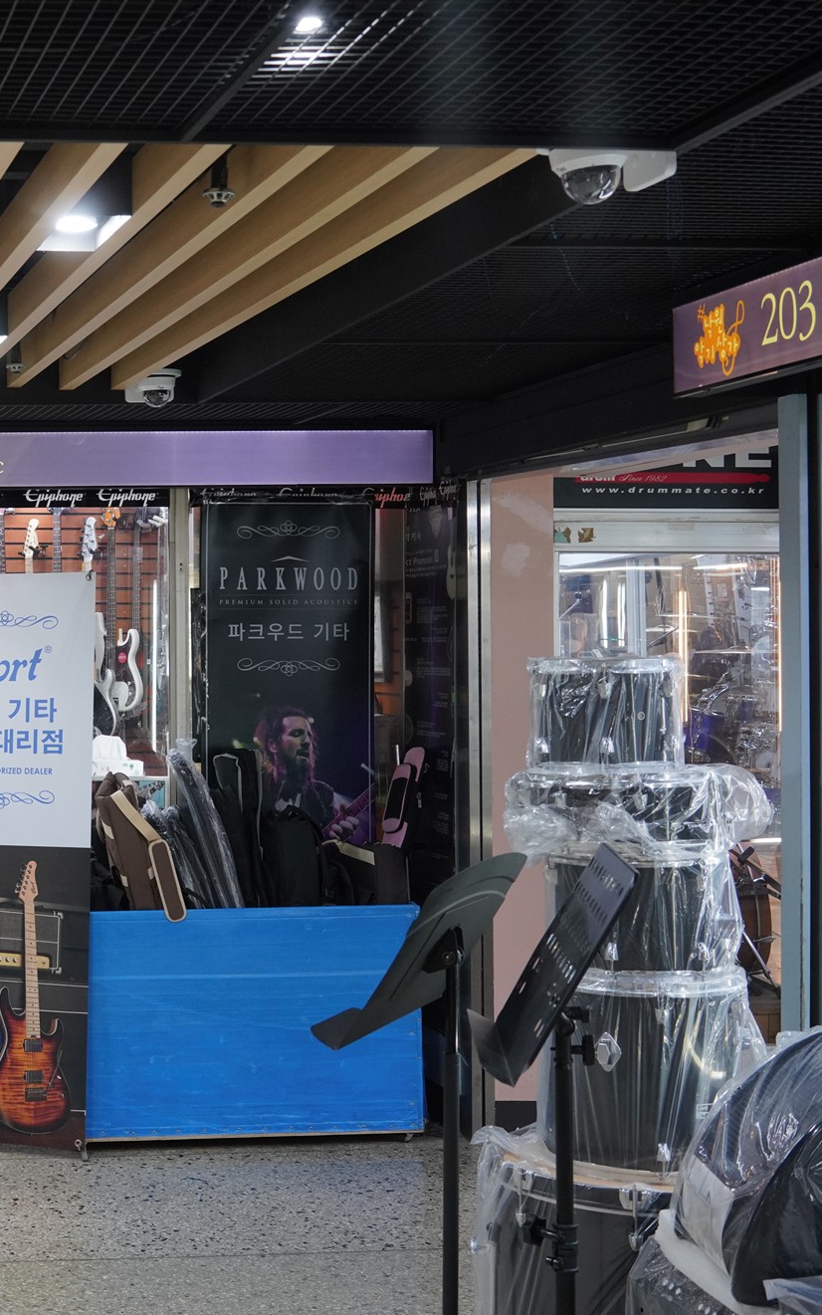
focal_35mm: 54
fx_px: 1935
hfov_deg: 22.5
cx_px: -110
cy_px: 656
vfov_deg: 37.5
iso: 1600
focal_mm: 35
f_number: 7.1
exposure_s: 1/80
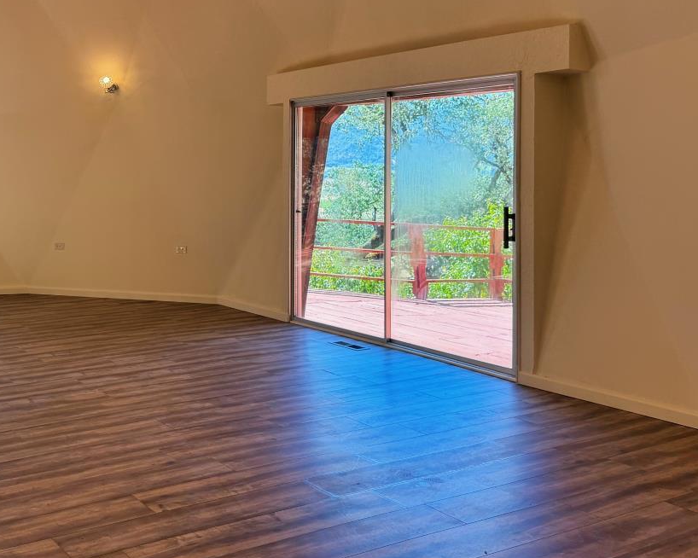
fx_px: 847
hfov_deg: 43.2
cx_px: 163
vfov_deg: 36.2
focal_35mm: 41
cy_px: 205
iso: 80
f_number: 1.78
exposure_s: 1/356
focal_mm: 6.76
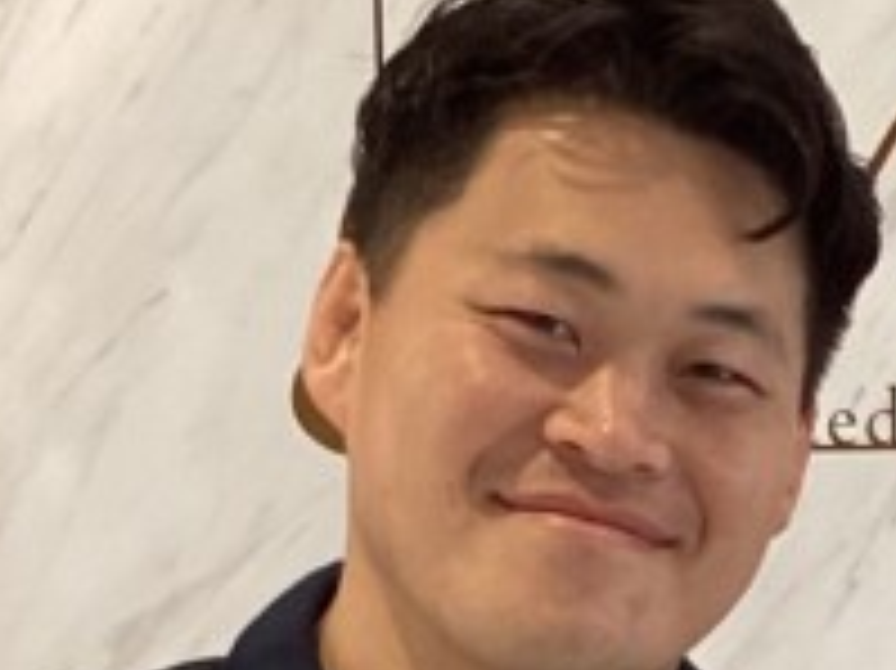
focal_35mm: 159
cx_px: 1031
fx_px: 4113
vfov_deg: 8.9
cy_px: 1194
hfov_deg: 12.2
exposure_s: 1/60
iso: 125
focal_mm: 3.3
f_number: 2.4
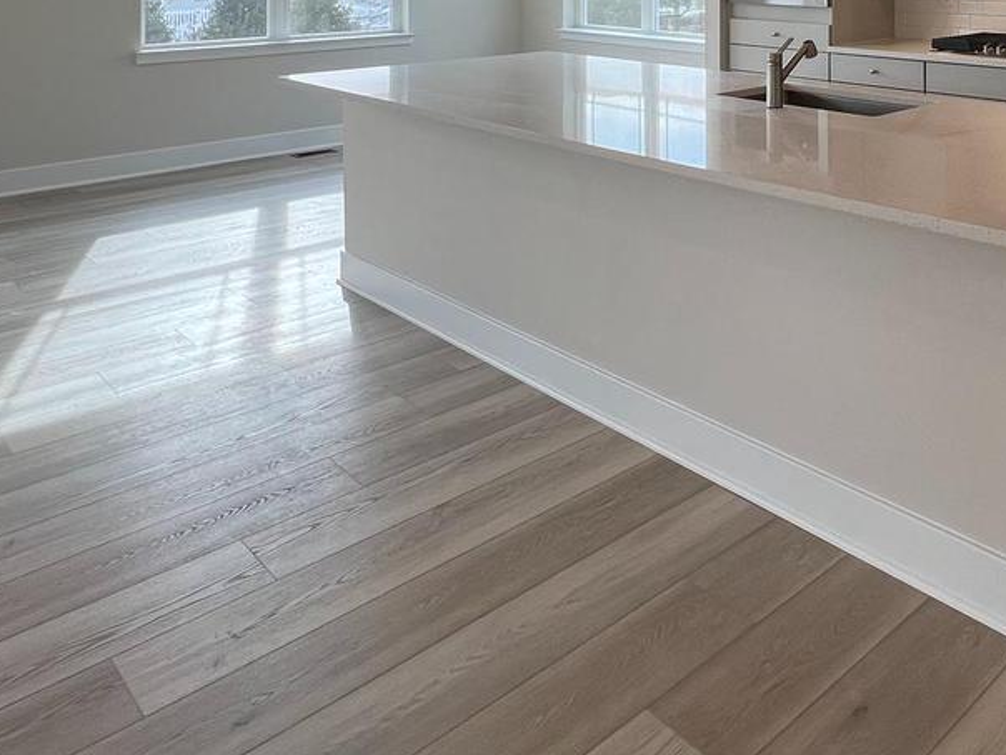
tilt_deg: -1.5
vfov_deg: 38.6
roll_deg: +0.1
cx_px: 788
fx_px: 901
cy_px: -48
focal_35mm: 31
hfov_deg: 54.8
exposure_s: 1/120
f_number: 1.8
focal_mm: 1.57
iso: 40
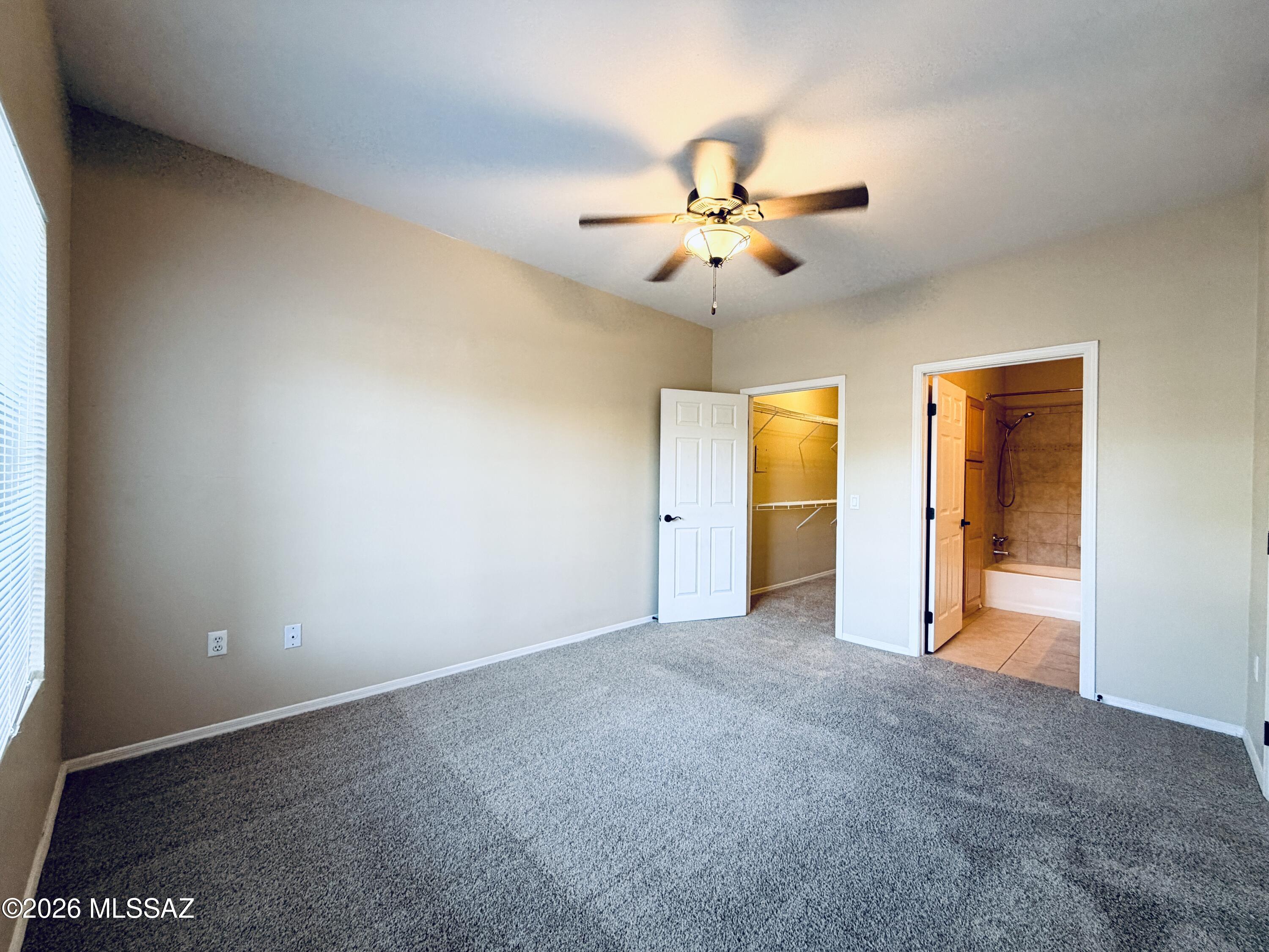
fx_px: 513
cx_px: 634
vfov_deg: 85.7
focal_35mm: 14
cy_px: 476
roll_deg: -1.4
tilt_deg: +0.2
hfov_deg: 102.1
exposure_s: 1/60
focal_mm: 2.22
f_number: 2.2
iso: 160
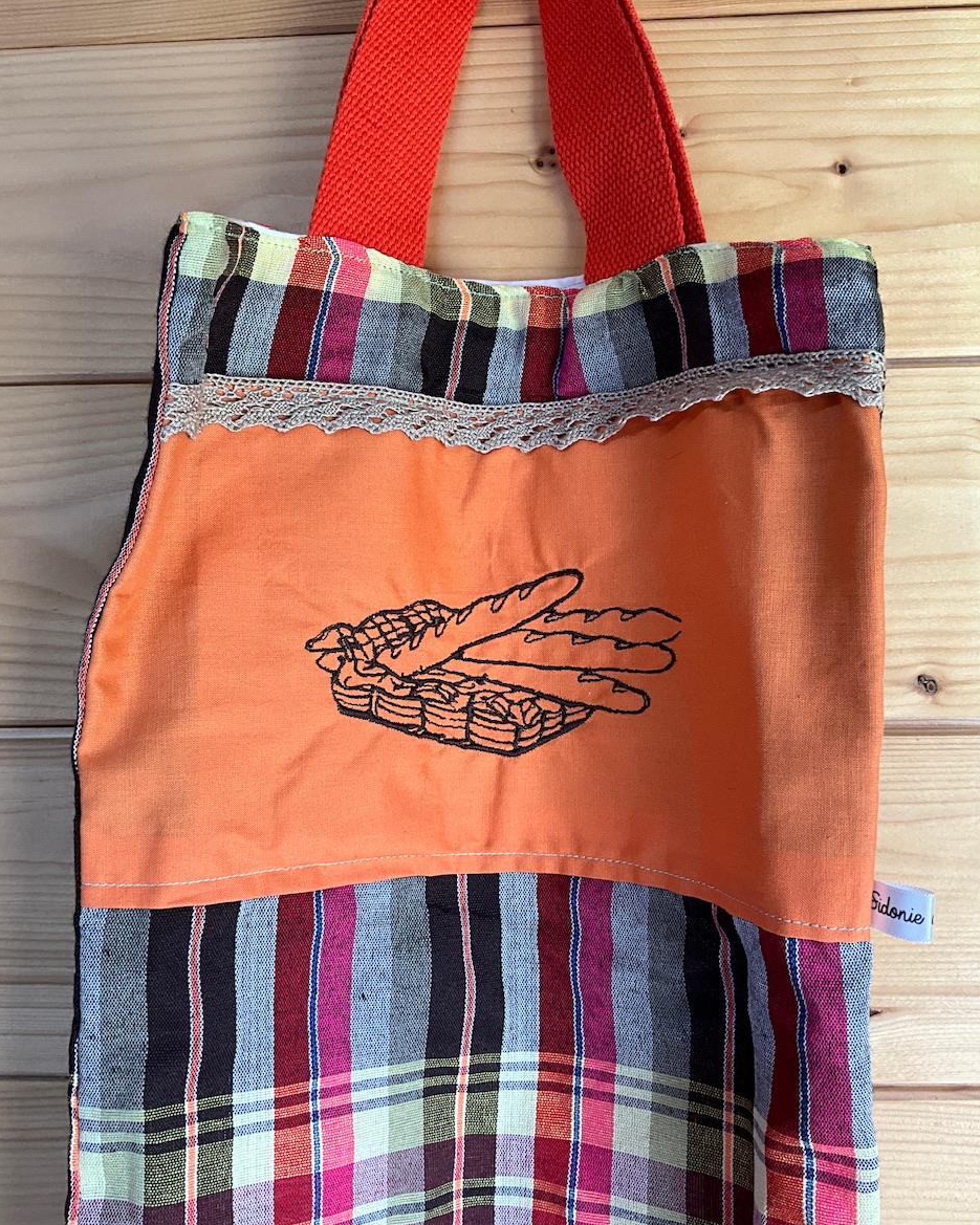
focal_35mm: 31
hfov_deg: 47.1
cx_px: 484
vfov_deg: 57.2
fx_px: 1124
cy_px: 606
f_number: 1.8
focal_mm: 3
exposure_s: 1/100
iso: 50
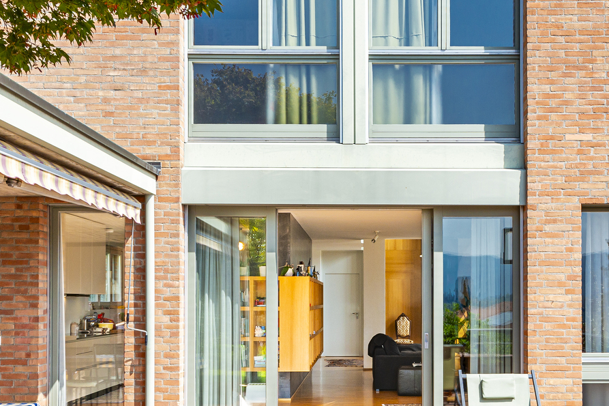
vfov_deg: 30.8
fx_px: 727
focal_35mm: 43
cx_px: 391
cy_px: 293
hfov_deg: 44.9
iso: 100
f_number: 9
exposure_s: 1/320
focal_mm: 15
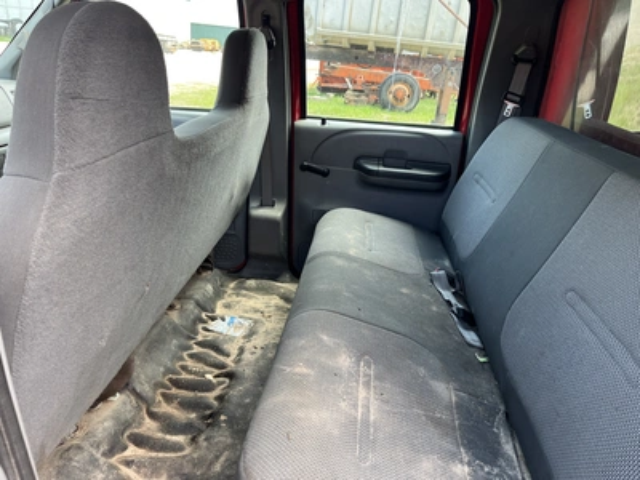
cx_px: 320
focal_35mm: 26
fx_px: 481
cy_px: 240
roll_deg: -10.6
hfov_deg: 67.3
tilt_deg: -24.1
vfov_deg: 53.1
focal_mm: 5.1
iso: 50
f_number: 1.6
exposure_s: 1/122
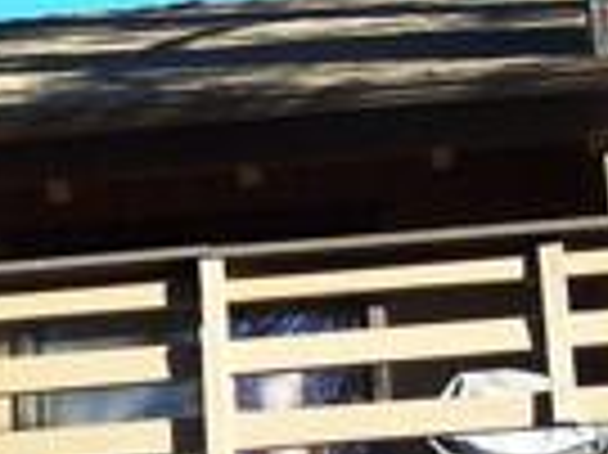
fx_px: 3159
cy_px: 450
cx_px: 252
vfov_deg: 8.2
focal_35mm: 180
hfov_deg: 11.0
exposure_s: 1/250
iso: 80
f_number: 2.8
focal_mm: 6.3
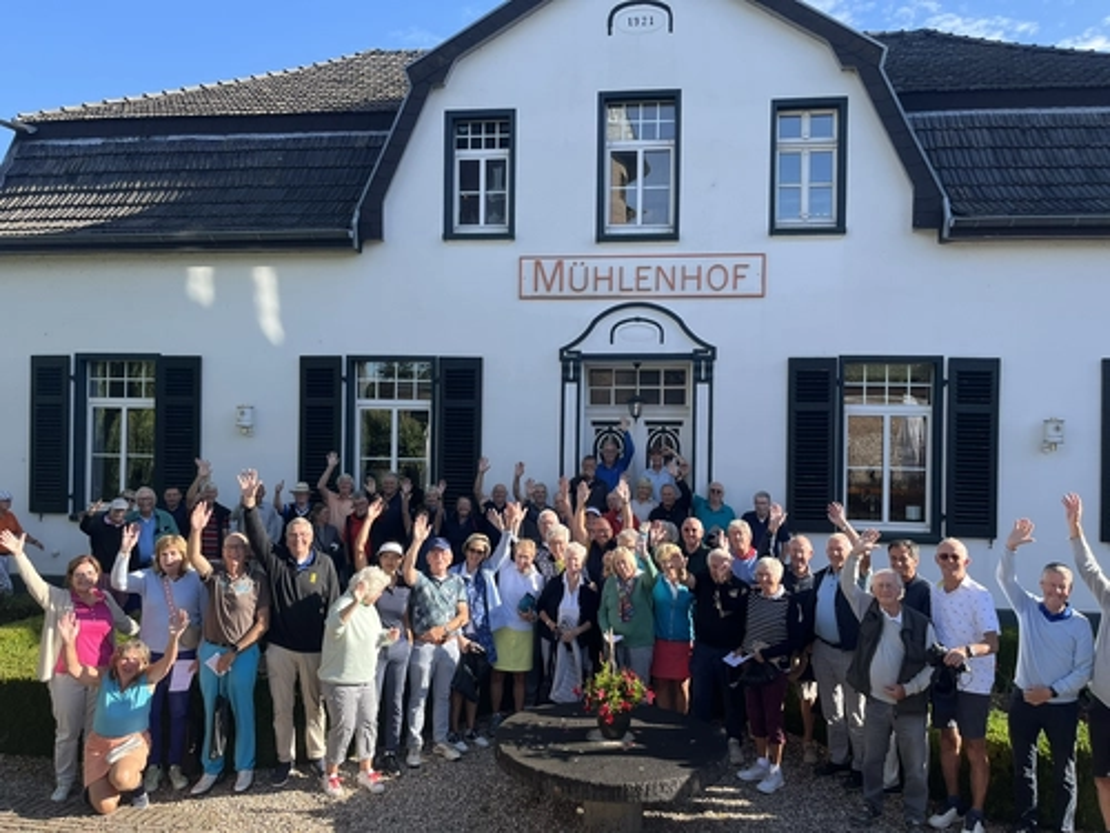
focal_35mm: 26
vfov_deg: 53.1
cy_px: 416
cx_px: 555
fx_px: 834
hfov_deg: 67.3
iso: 50
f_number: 1.6
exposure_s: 1/1140
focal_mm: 5.1
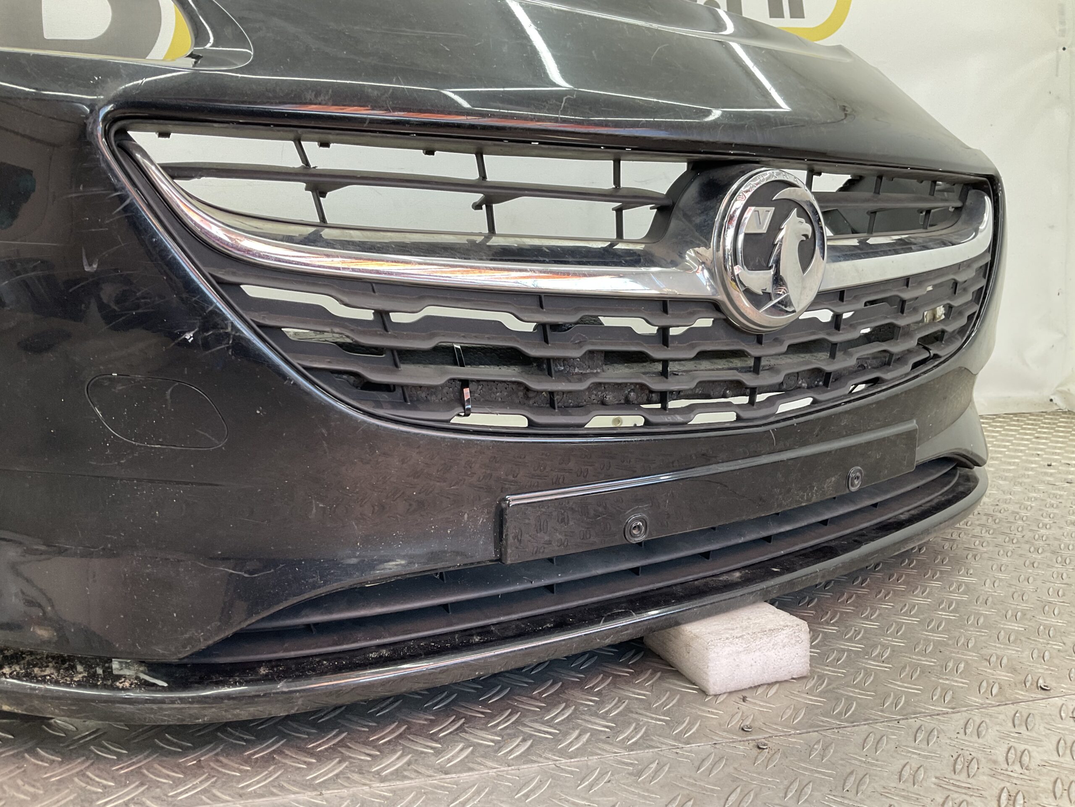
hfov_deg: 61.7
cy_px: 404
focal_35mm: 29
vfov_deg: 48.2
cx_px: 538
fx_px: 901
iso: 50
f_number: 1.8
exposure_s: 1/100
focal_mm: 3
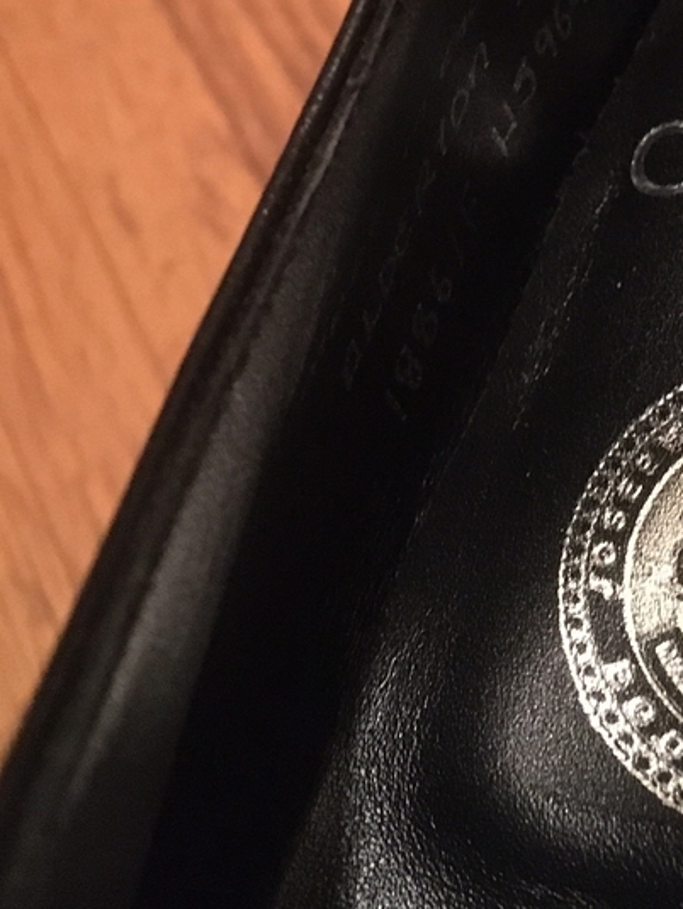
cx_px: 466
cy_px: 143
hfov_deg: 22.5
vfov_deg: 28.9
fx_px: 1708
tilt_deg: -63.7
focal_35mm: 65
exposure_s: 1/15
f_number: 2.2
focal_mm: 4.15
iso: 800
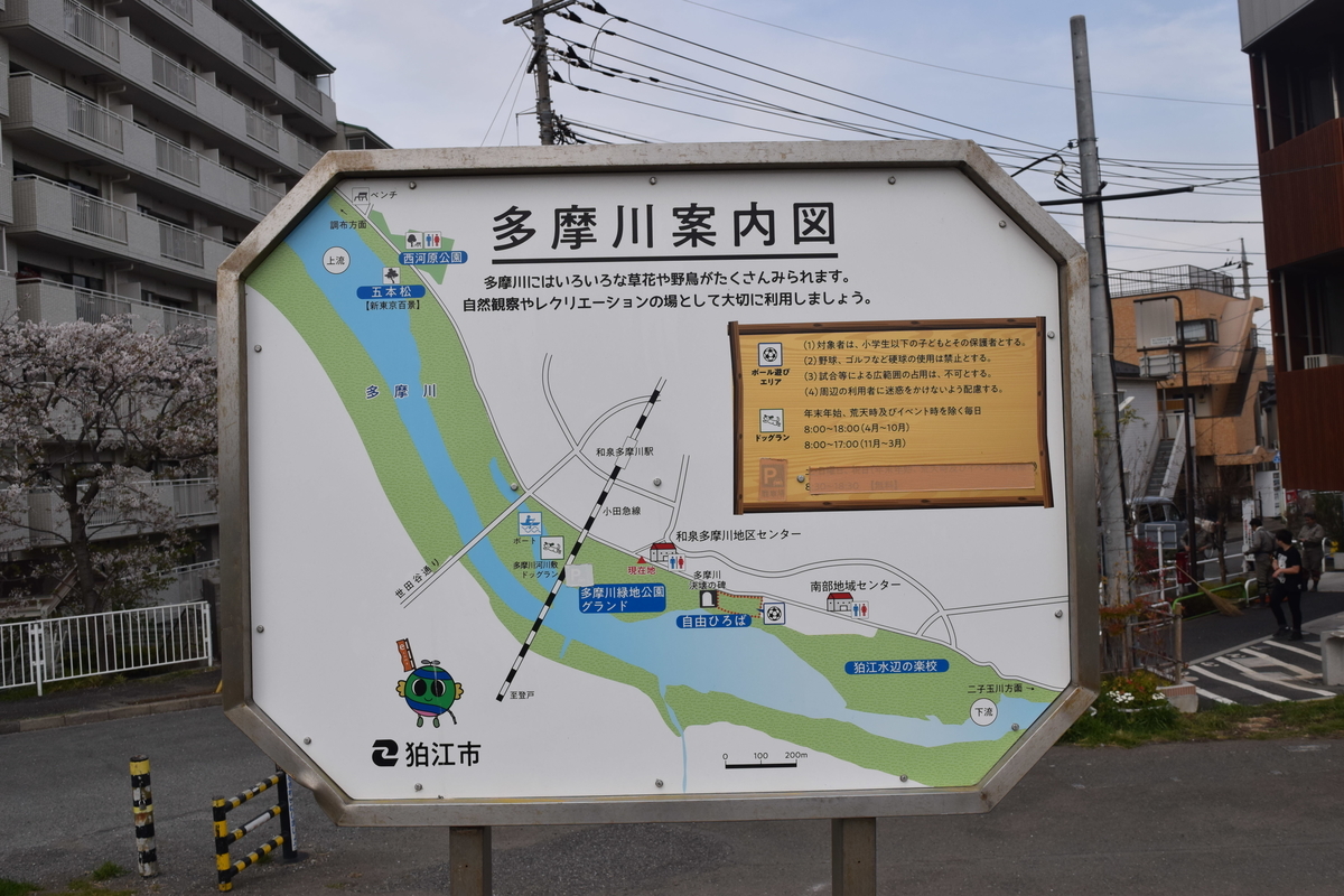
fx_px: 1344
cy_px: 448
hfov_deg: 53.1
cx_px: 672
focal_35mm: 36
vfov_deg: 36.9
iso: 400
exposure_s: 1/2000
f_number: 8
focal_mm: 24
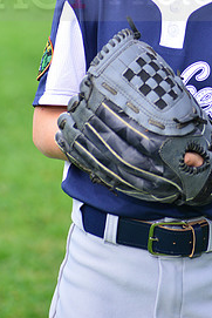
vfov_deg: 5.2
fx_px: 3493
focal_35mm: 396
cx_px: 194
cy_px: -16
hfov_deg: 3.5
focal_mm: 185
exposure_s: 1/200
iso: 320
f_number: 5.6
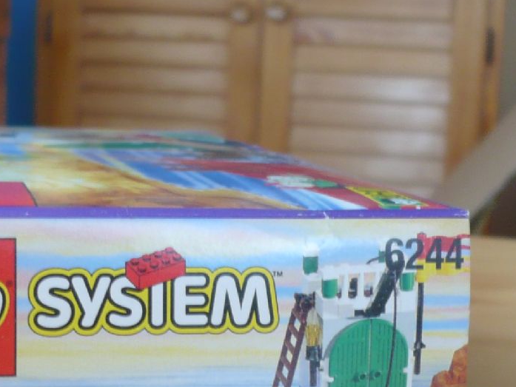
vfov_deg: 14.9
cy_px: 249
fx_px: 1476
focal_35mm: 99
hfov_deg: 19.8
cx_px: 188
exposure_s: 1/15
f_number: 2.8
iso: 100
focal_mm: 5.8
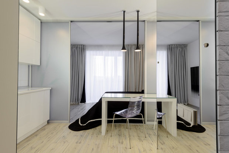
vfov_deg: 73.8
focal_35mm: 16
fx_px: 102
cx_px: 114
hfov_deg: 96.7
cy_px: 76
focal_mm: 16
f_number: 11
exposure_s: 1/4
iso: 100
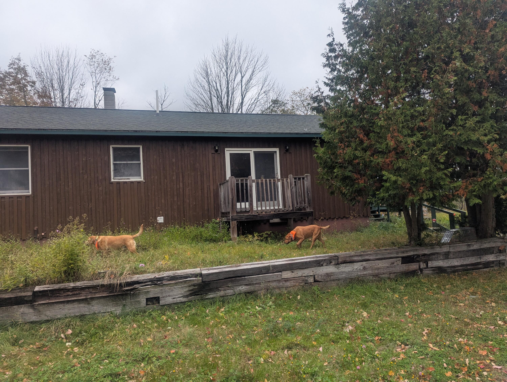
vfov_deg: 56.9
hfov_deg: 71.5
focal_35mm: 24
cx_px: 254
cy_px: 191
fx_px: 352
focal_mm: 6.81
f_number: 1.85
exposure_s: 1/542
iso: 45
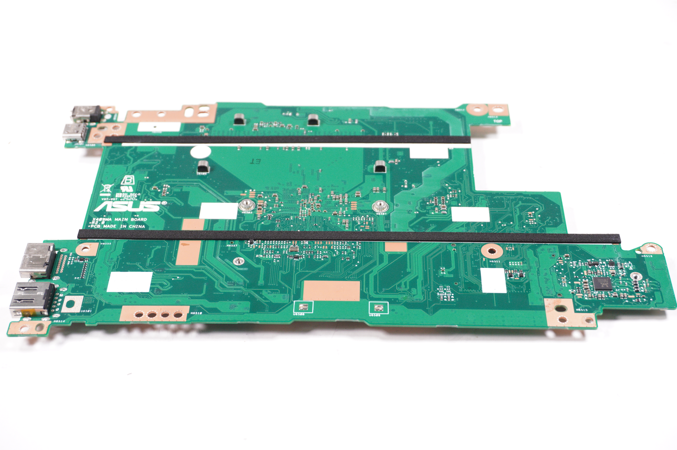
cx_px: 338
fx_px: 1099
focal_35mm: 58
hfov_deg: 34.2
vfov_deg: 23.1
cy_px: 225
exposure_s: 1/250
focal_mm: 39
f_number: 6.3
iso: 1000
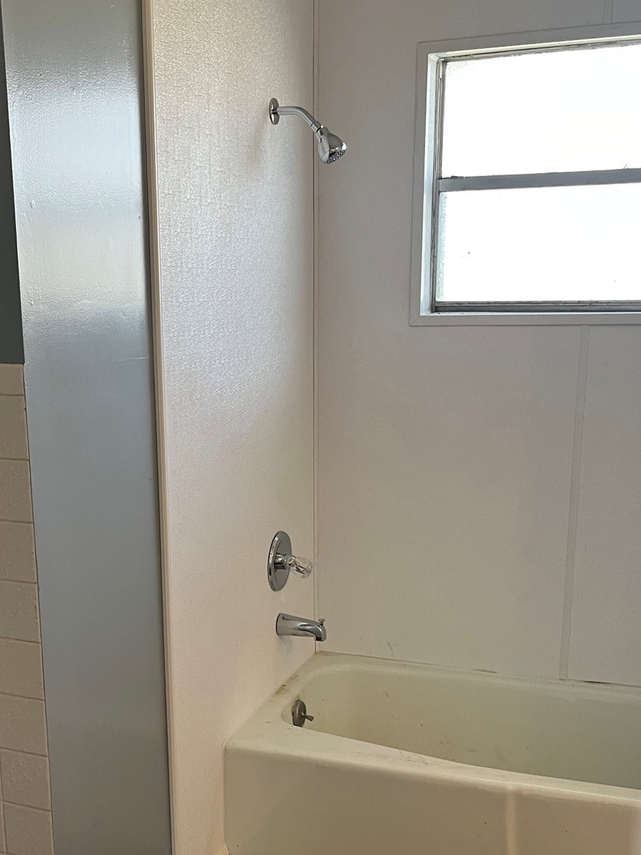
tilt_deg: -15.1
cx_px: 223
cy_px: 552
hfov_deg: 34.1
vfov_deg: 44.3
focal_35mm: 42
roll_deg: +1.3
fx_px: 1038
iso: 100
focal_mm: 5.1
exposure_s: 1/60
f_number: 1.6
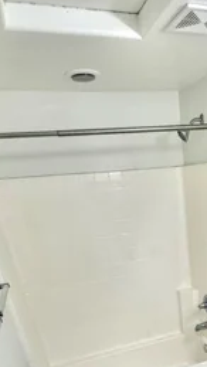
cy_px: 358
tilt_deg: -30.4
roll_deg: +4.9
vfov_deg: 49.6
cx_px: 196
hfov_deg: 33.3
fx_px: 321
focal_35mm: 33
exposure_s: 1/120
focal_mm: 2.22
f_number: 2.2
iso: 160
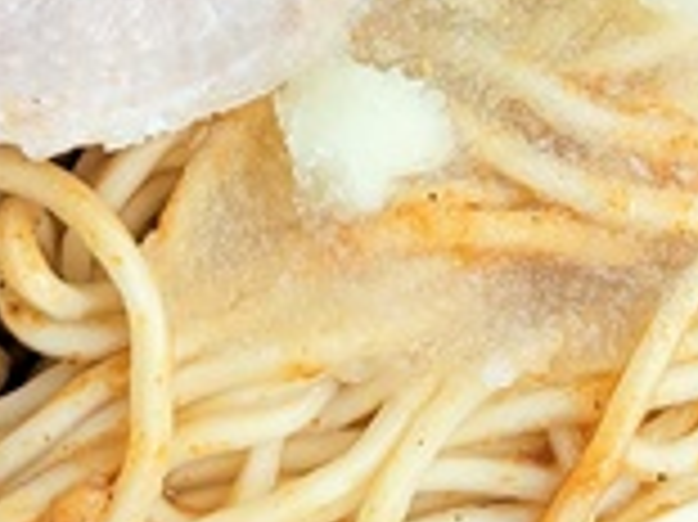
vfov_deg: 8.8
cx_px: 428
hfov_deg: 11.8
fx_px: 3385
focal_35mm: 168
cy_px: 36
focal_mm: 5.4
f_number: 1.8
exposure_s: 1/241
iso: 40
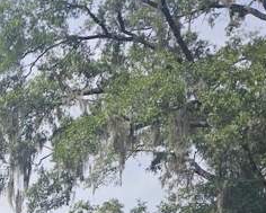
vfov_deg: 18.5
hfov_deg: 22.9
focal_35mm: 76
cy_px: 292
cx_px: -55
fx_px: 599
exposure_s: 1/820
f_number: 1.7
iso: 10
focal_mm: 6.3
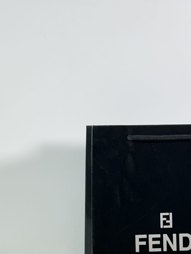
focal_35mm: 128
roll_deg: +0.5
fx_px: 942
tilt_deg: -6.9
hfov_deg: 11.4
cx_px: -14
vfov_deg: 15.2
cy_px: 224
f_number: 1.78
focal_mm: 6.86
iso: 80
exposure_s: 1/100
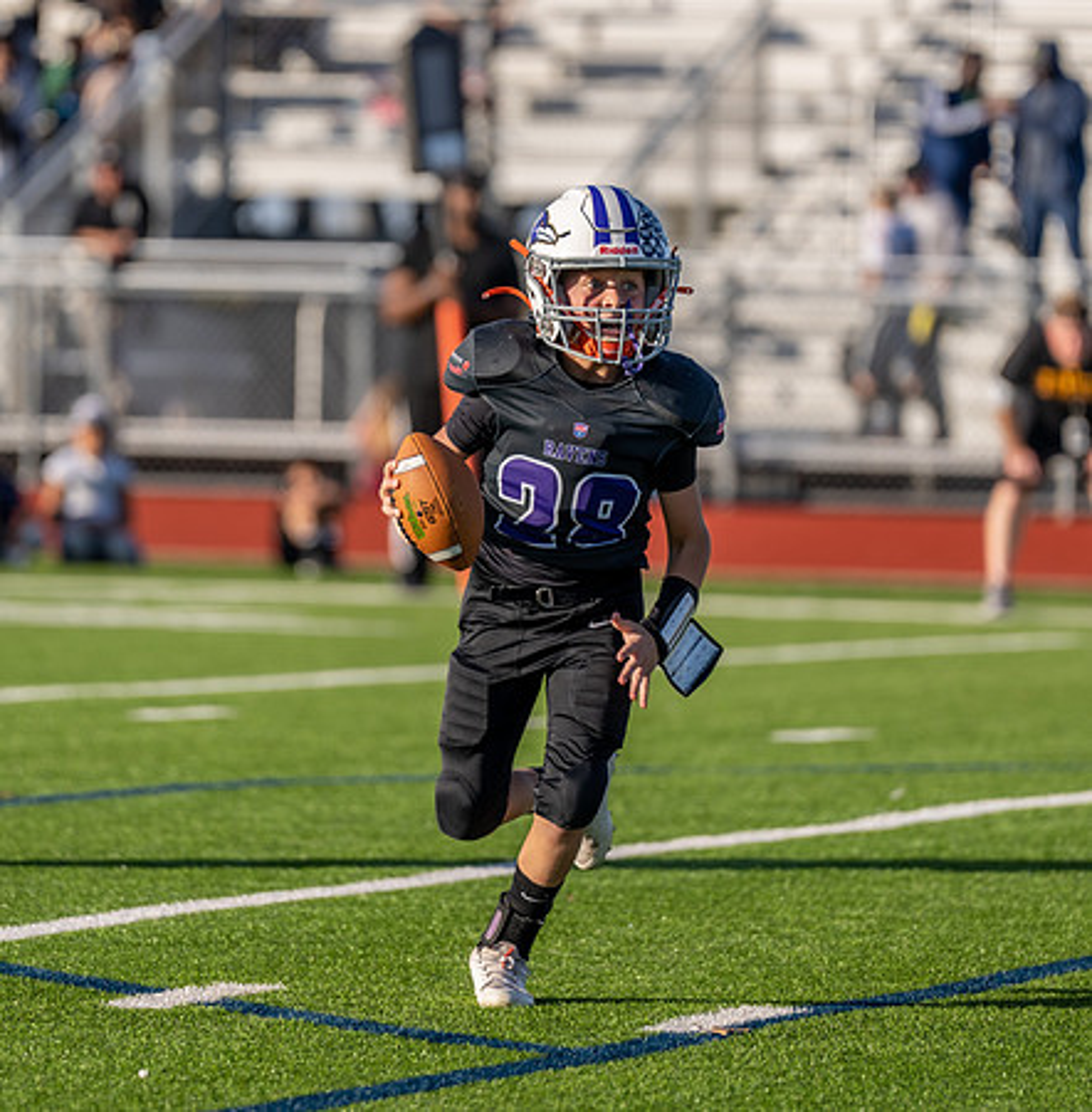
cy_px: 432
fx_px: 12697
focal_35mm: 353
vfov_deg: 5.0
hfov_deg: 4.9
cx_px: 427
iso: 100
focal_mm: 200
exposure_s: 1/1250
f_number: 2.8
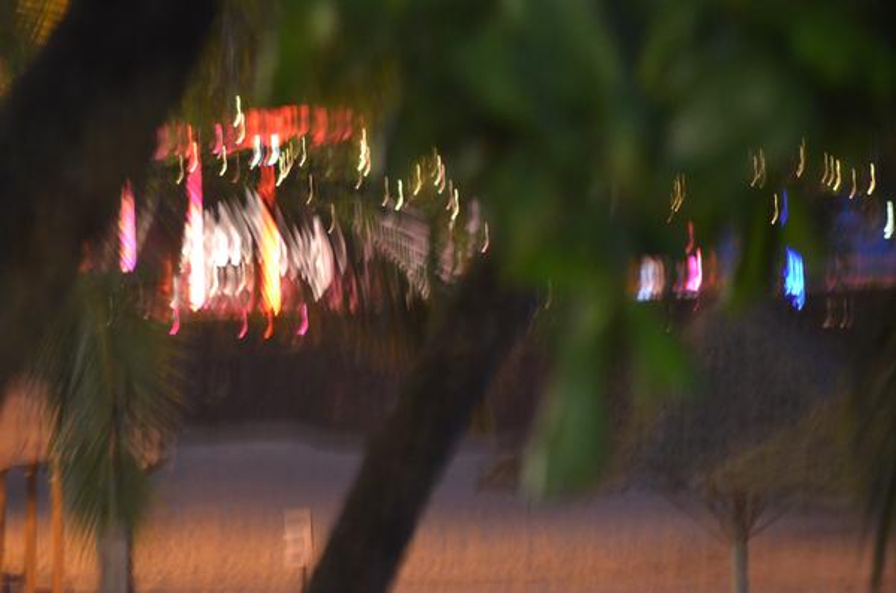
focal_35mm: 292
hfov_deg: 7.1
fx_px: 7263
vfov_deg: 4.7
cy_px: 296
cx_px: 448
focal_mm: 195
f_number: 4.8
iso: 3200
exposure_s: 1/3
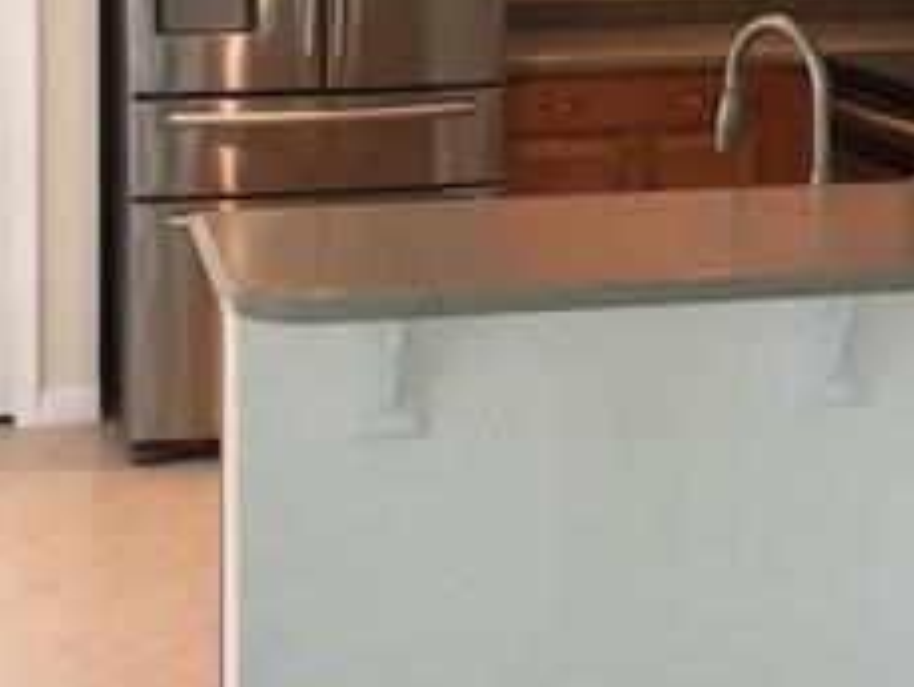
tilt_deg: -1.3
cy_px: -136
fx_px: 2140
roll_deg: -0.1
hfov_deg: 24.1
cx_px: 539
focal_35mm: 81
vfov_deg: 17.4
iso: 64
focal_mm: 4.15
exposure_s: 1/30
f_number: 2.2
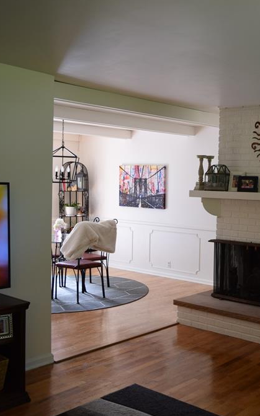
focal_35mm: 42
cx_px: 229
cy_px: 207
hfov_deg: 29.4
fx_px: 476
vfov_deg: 47.2
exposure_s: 1/60
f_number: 4
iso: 500
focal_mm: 18
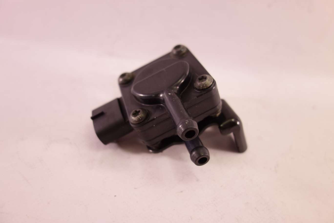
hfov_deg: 65.5
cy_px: 112
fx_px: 260
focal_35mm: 28
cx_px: 167
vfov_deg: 46.4
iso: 200
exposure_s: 1/100
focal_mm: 10.4
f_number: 2.2
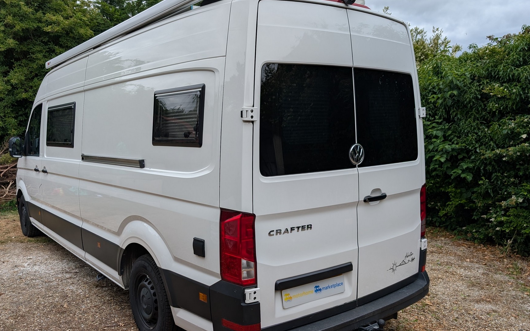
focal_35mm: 30
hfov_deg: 62.5
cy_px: 180
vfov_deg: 41.8
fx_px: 433
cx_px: 222
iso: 21
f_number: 1.68
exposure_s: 1/1176
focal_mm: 6.9
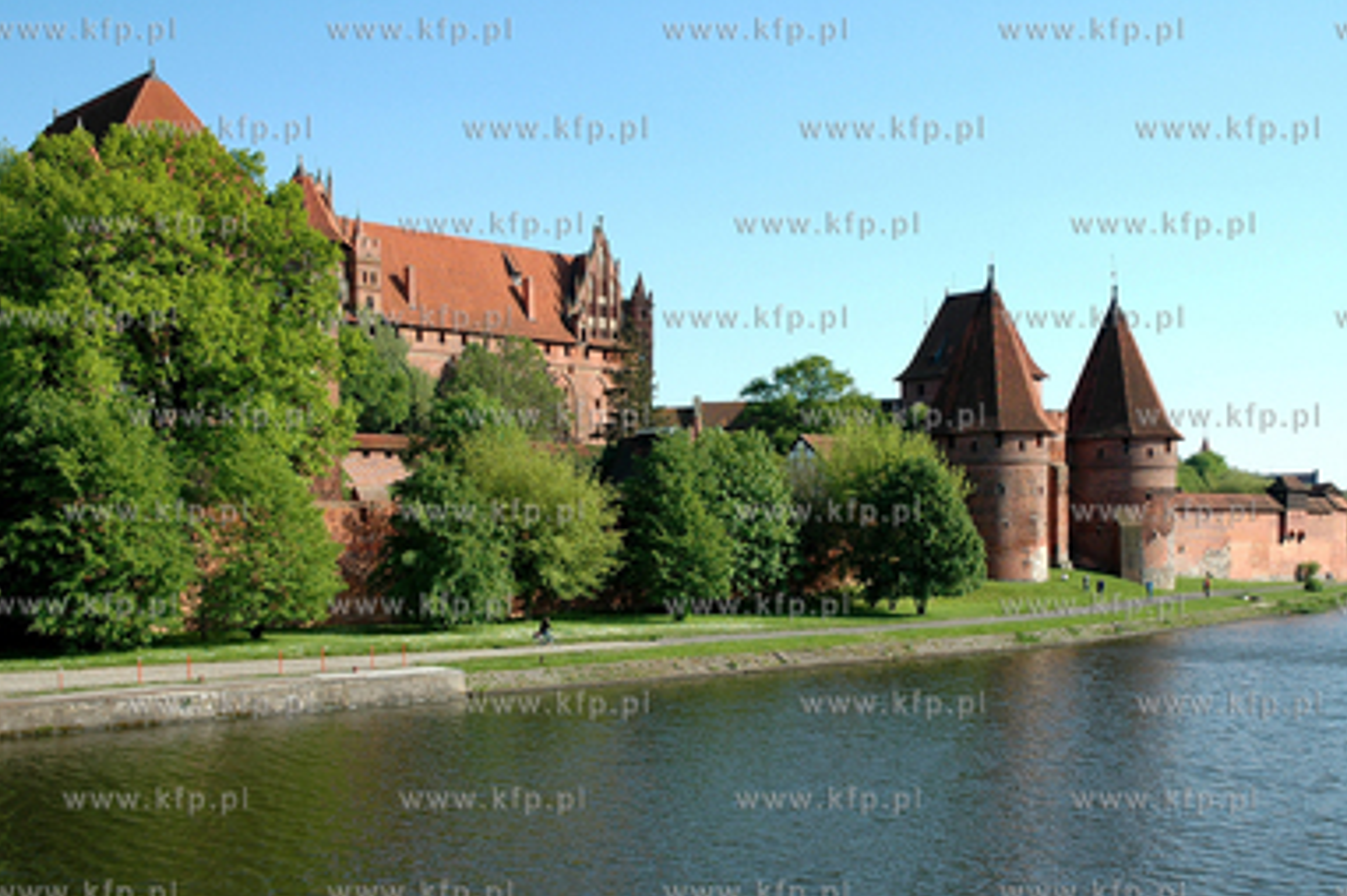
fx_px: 1702
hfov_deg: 43.2
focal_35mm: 46
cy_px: 462
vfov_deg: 29.5
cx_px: 681
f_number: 8
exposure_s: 1/250
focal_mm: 29
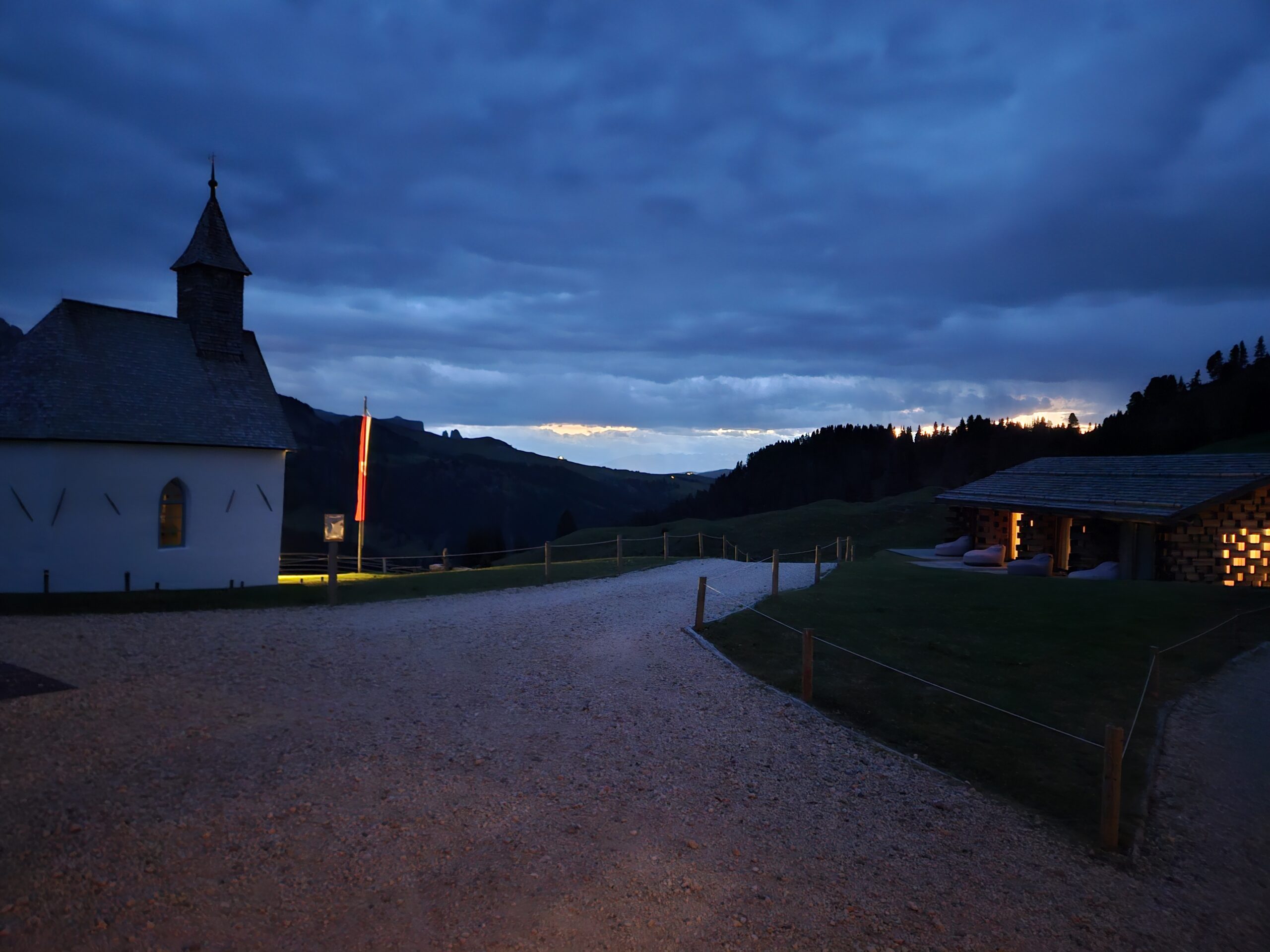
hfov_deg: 73.9
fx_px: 844
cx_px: 635
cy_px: 476
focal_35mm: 23
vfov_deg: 58.9
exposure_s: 1/8.33
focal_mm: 5.4
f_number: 1.8
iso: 1600
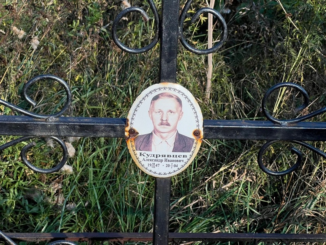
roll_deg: -2.8
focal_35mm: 77
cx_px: 163
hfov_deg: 25.3
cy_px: 122
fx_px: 725
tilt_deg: -20.0
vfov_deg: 19.1
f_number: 2.8
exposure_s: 1/1014
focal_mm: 9
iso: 32
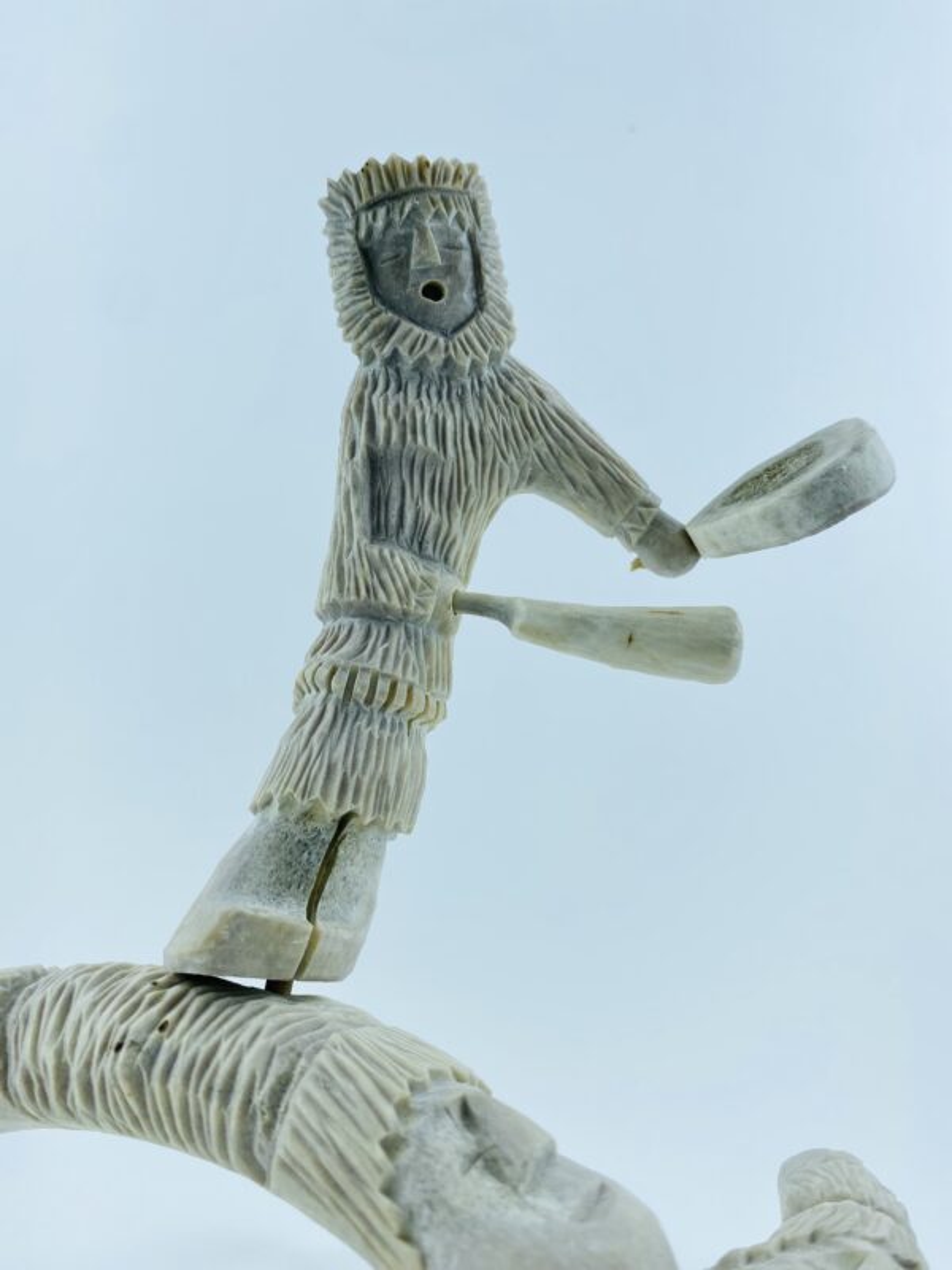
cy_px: 635
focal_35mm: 26
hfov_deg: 53.1
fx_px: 953
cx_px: 476
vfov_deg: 67.3
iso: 32
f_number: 1.8
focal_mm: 4.25
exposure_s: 1/898
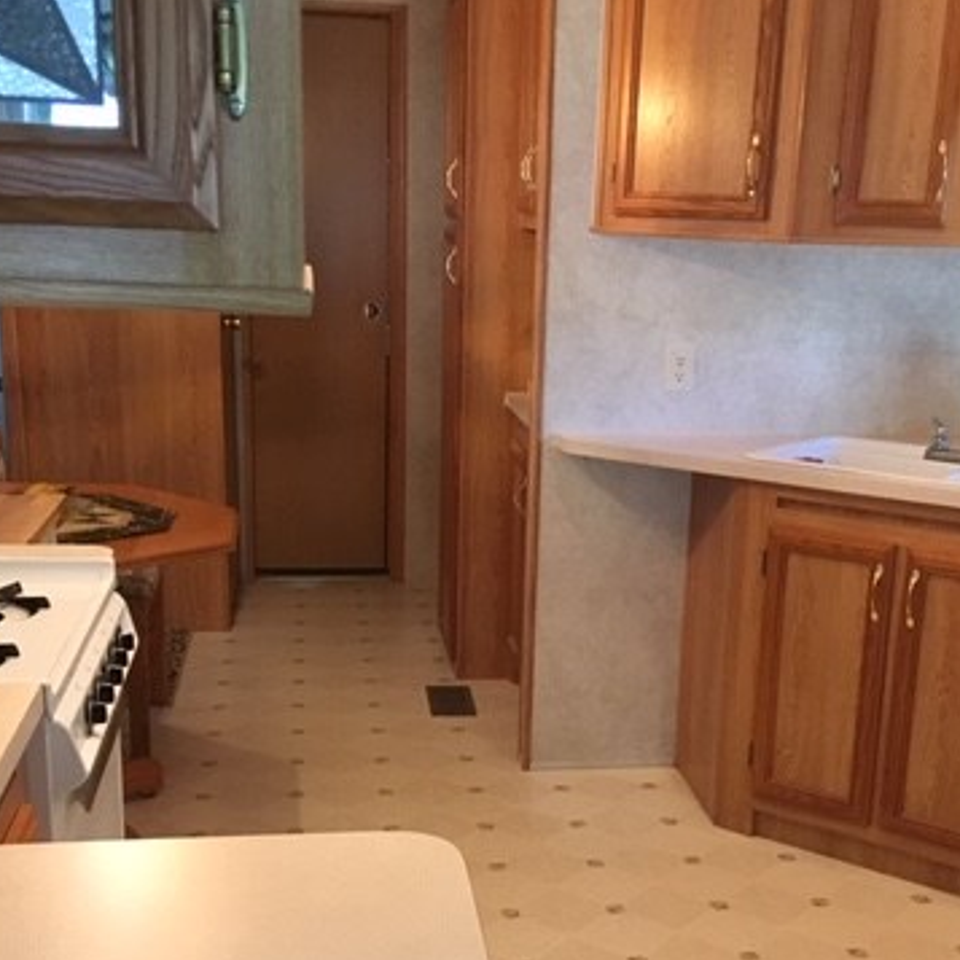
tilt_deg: -17.5
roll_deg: -0.6
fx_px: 1443
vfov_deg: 36.5
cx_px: 519
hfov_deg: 36.8
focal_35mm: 46
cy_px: 632
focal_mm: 4.15
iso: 160
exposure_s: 1/30
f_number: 2.2
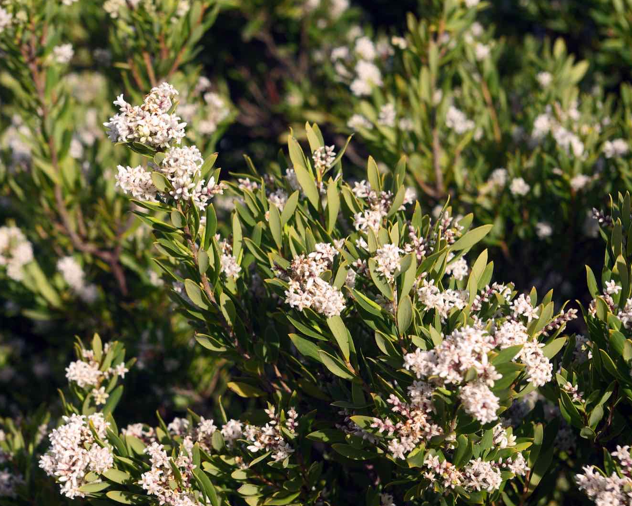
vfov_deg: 16.4
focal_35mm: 94
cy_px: 253
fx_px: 1750
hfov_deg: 20.5
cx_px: 294
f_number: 9.5
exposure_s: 1/180
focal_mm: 55
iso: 100
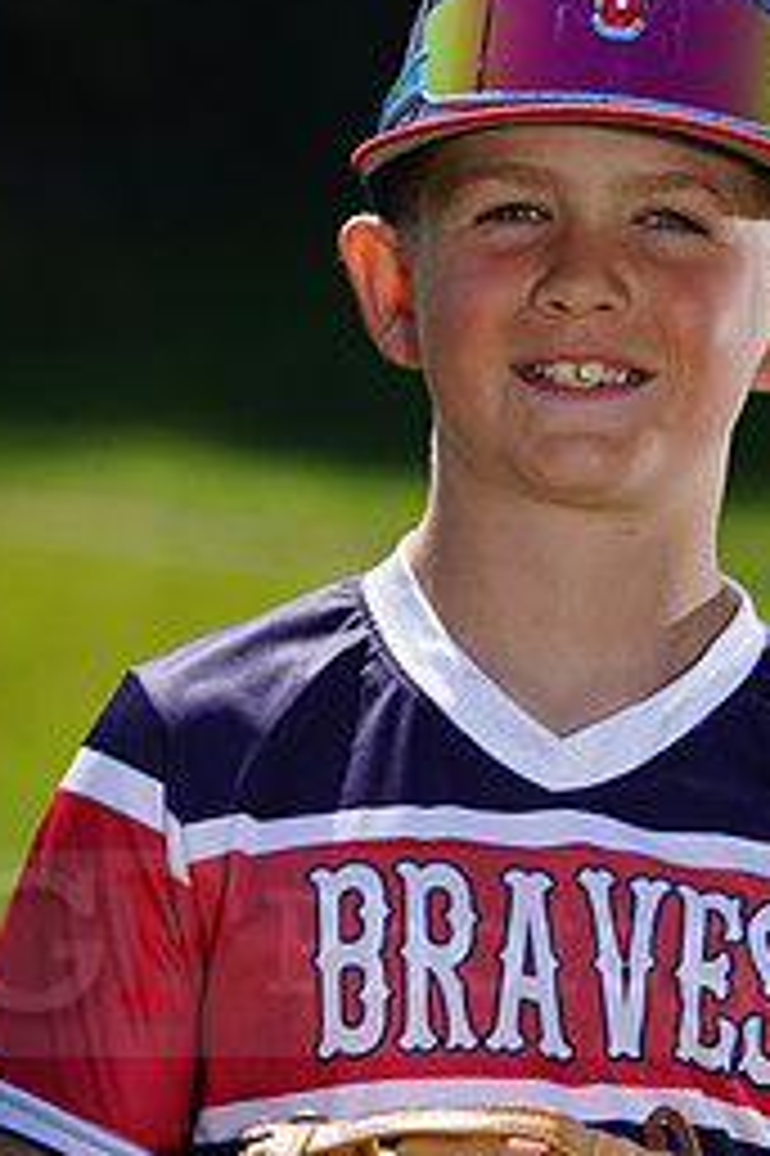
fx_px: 14938
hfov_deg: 3.0
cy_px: 913
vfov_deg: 4.4
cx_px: 592
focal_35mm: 465
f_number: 8
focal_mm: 206
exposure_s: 1/250
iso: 100
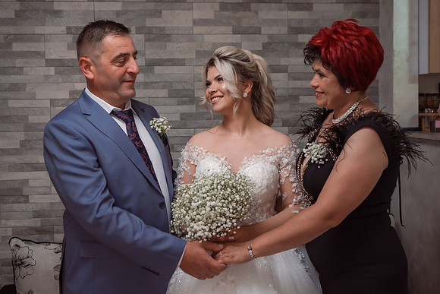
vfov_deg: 29.2
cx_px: 217
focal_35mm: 46
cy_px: 136
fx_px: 564
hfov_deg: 42.6
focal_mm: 40
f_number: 2.8
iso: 1000
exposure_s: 1/250
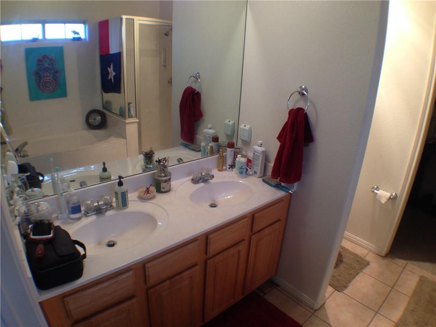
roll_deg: -3.5
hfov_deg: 55.4
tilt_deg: -22.2
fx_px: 416
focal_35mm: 33
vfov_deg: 42.9
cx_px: 218
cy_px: 164
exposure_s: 1/20
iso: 80
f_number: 2.4
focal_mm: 4.12
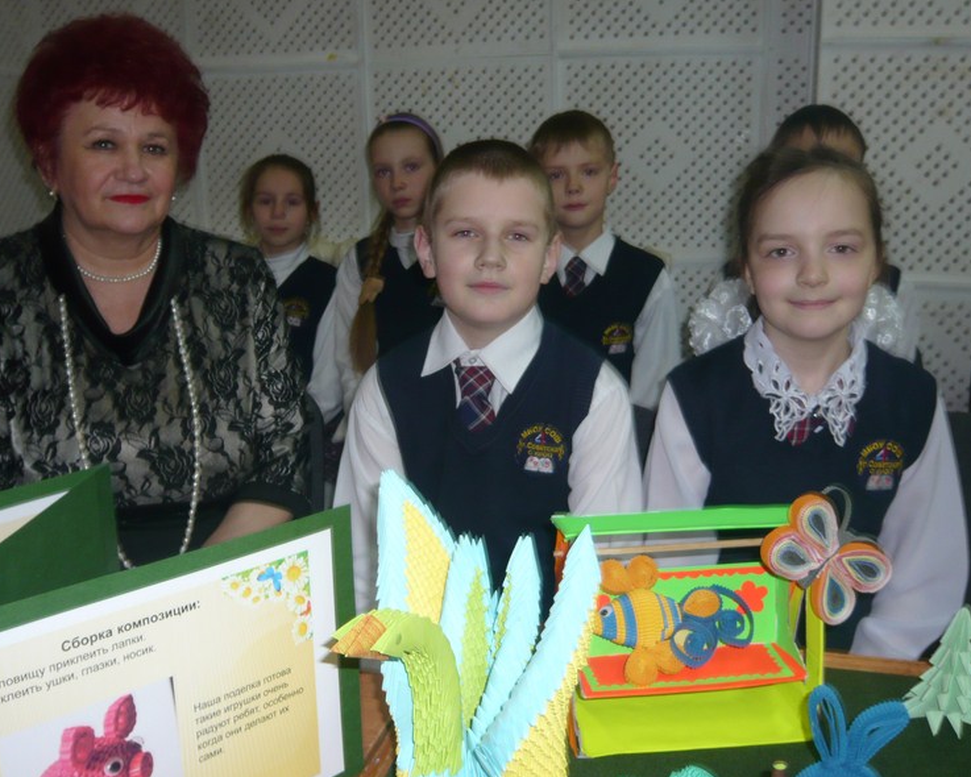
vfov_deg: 41.2
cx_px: 485
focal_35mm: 36
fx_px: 1035
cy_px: 385
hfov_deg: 50.3
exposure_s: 1/30
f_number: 3.1
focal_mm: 5.5
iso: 100
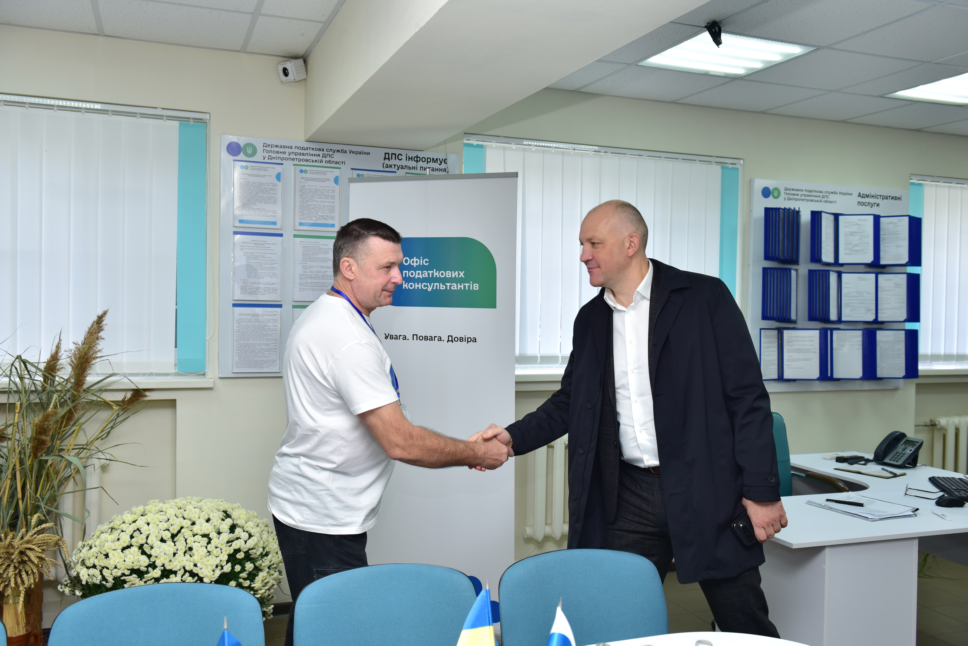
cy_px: 323
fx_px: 861
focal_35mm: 32
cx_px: 484
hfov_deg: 58.7
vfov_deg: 41.1
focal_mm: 32
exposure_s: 1/200
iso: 500
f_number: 5.6
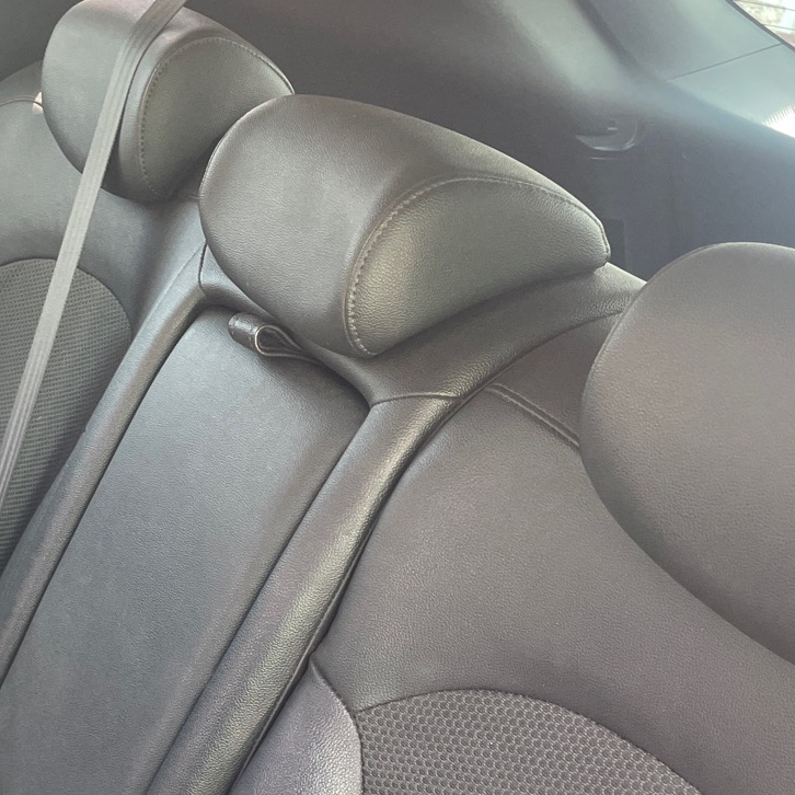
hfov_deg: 29.3
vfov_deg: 29.8
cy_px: 543
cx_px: 151
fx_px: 1481
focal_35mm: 57
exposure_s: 1/121
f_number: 1.6
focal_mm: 4.2
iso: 125
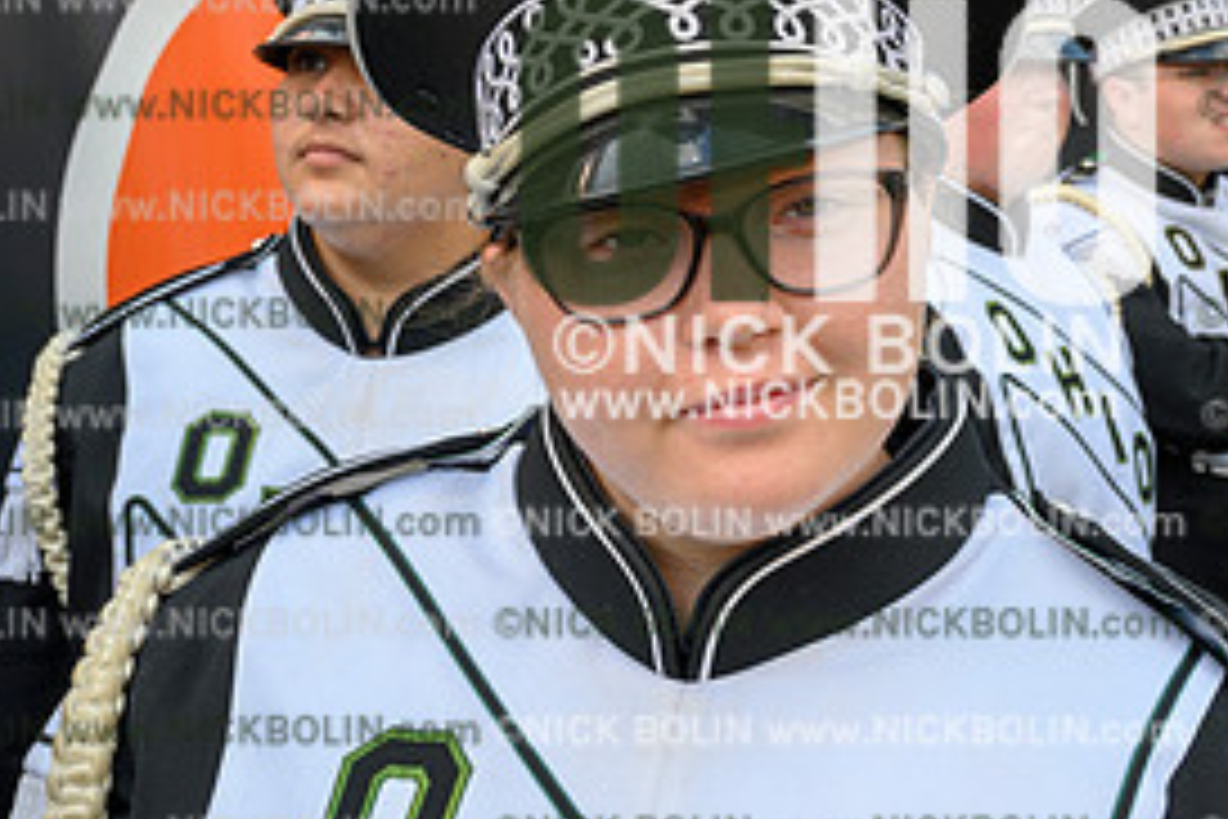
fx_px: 1740
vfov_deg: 26.2
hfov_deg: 38.4
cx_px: 837
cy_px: 209
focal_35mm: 51
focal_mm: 24
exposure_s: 1/60
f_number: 7.1
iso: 80
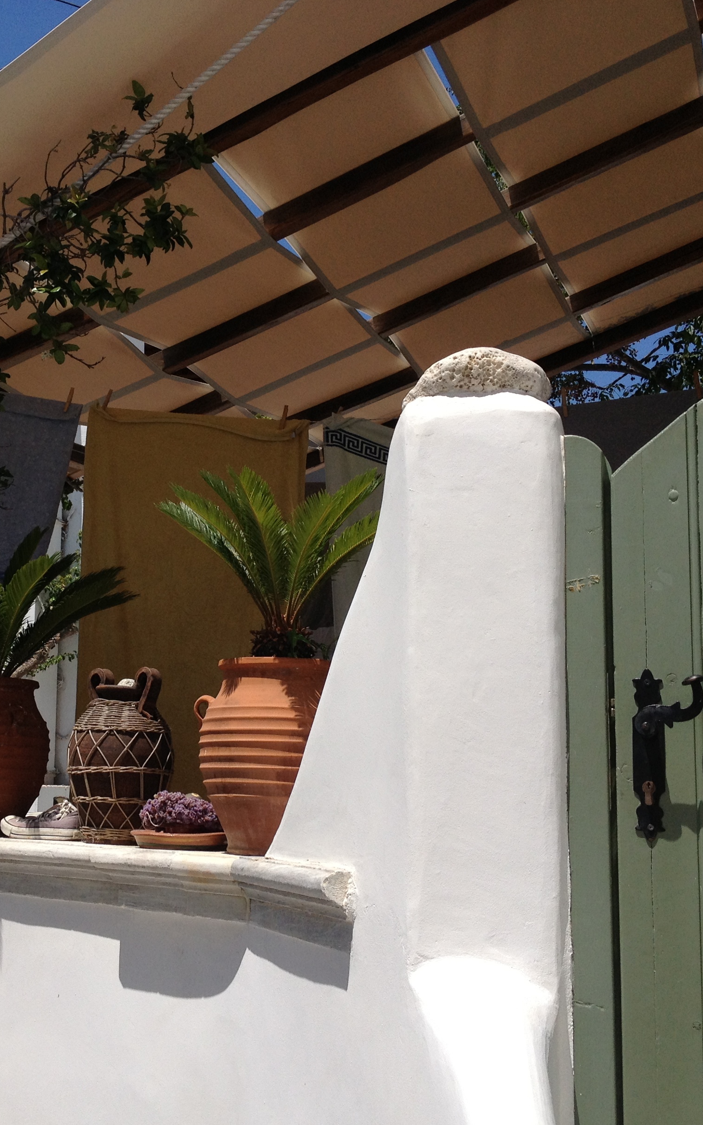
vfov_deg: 40.3
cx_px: 212
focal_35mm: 50
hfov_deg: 25.6
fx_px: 1533
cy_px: 566
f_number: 2.4
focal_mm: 4.28
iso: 50
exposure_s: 1/3067
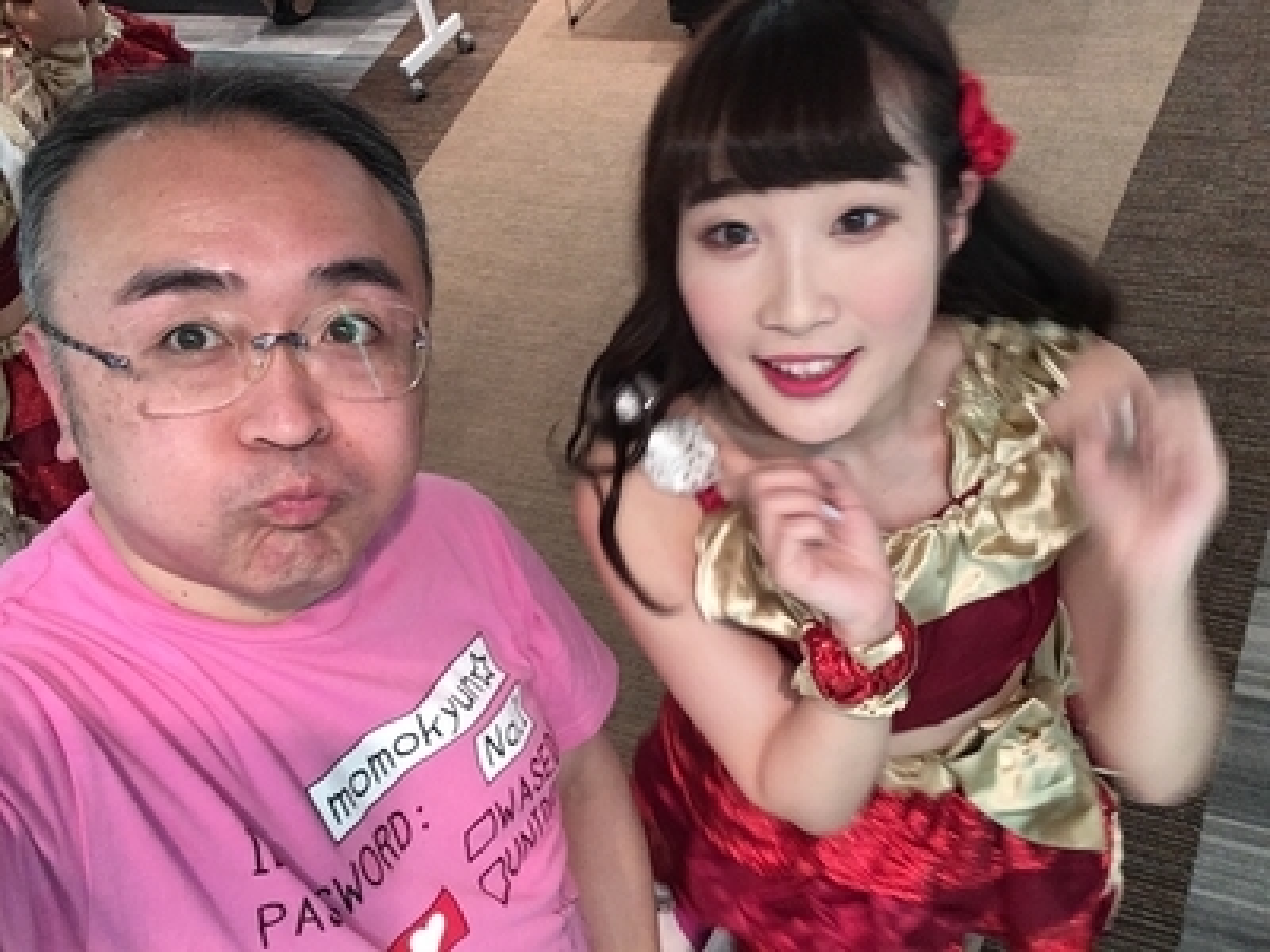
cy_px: 476
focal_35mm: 31
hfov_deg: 58.4
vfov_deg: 45.4
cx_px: 635
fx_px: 1137
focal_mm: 2.15
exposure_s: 1/30
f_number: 2.4
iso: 100
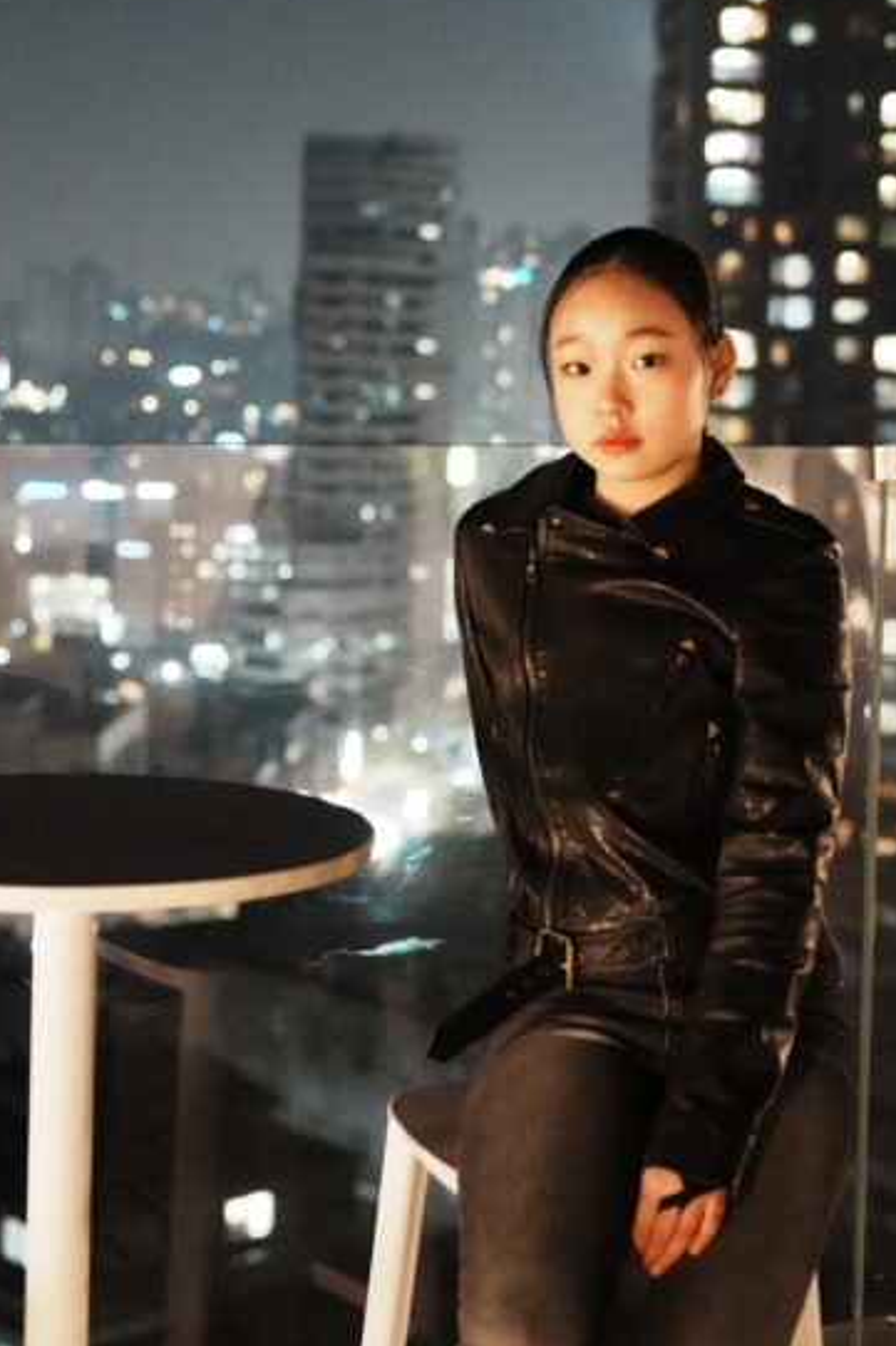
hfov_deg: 20.0
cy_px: 360
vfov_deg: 29.3
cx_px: 447
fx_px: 2540
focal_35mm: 68
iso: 5000
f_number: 2
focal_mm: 32
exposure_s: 1/80
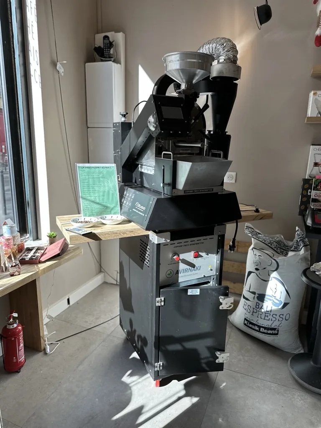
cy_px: 214
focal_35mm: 24
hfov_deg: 56.8
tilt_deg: -14.4
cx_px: 160
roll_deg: -0.5
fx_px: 297
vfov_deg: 71.6
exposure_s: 1/421
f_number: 1.78
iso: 80
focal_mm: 6.86
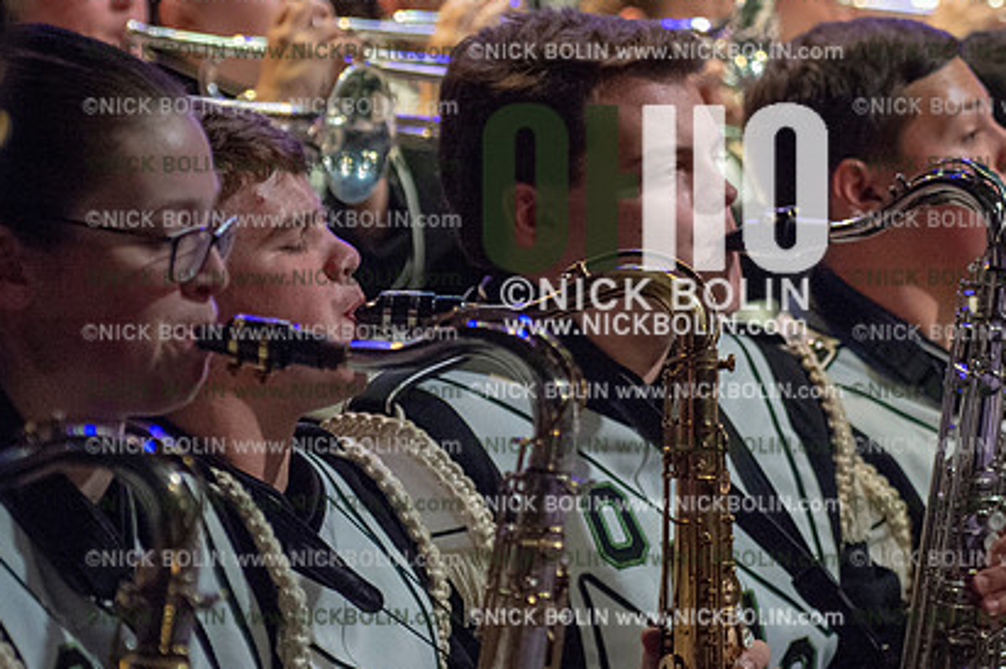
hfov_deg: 10.4
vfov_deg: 7.0
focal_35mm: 197
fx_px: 5501
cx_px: 654
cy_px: 220
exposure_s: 1/400
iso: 8000
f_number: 5.6
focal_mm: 140
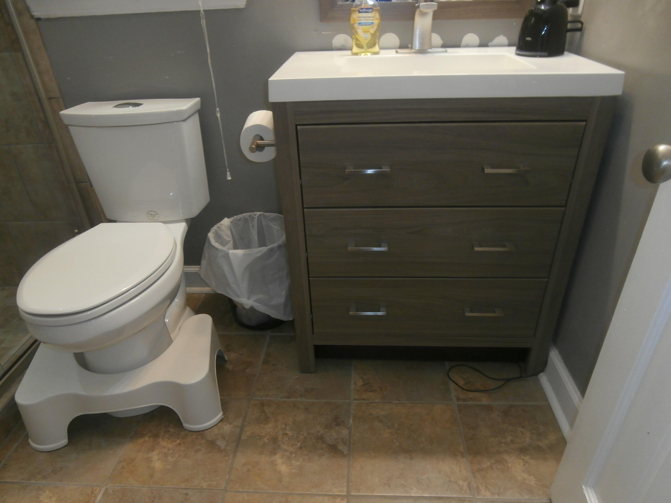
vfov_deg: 56.8
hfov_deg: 71.6
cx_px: 336
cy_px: 252
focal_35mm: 24
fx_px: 465
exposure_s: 1/30
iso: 200
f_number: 3
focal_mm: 4.2
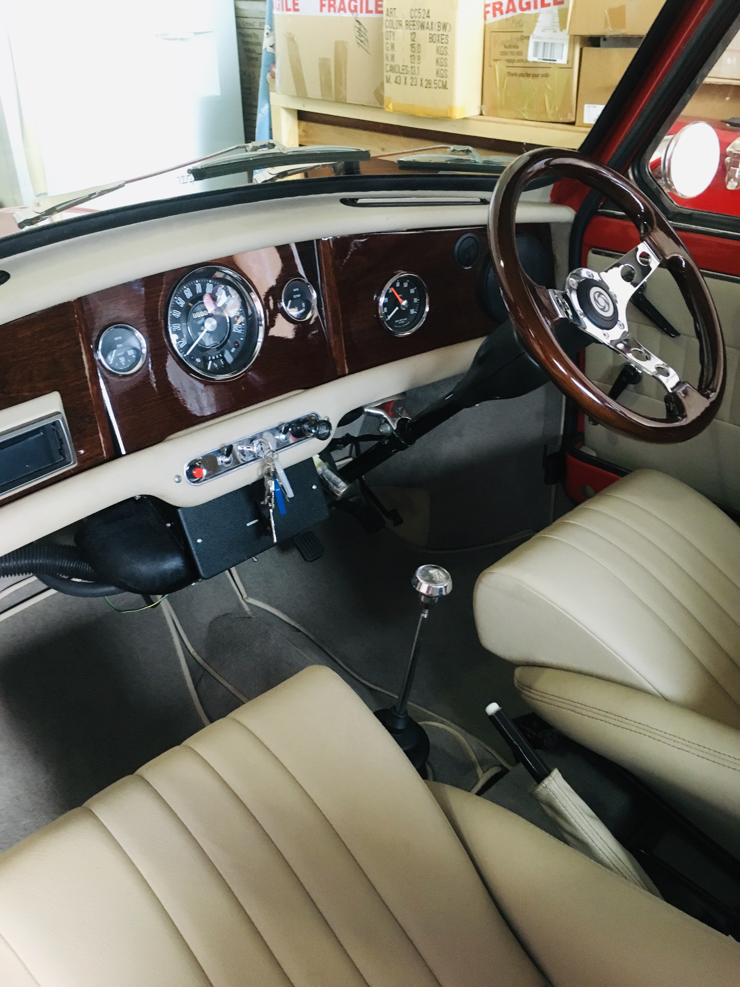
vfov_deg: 61.7
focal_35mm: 29
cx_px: 370
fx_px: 827
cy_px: 494
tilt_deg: -29.7
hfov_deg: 48.2
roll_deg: -0.6
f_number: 2.2
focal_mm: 4.15
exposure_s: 1/20
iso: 200
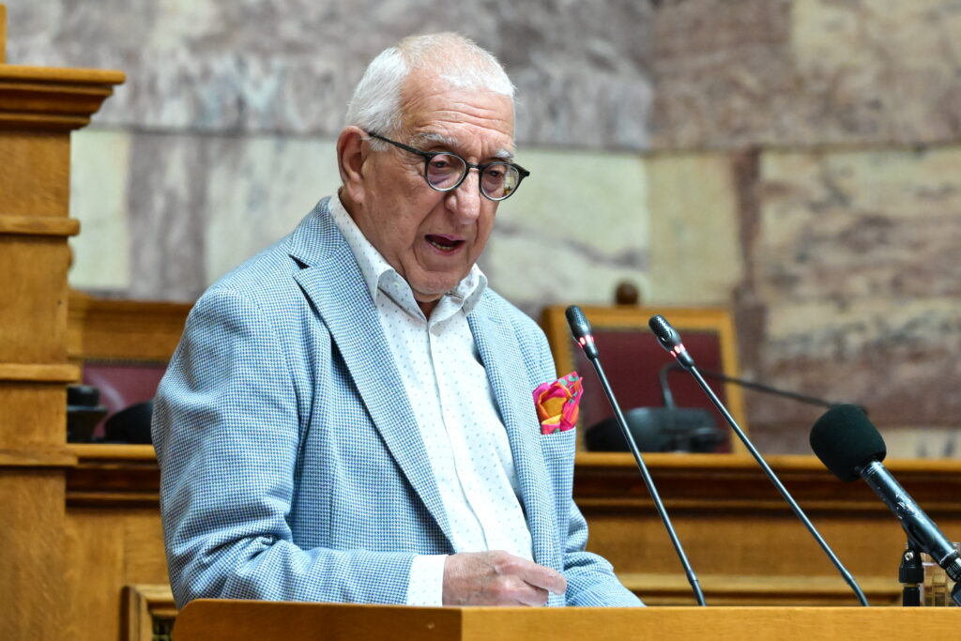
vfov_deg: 6.9
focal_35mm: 200
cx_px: 480
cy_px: 320
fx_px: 5339
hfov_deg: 10.3
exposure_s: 1/400
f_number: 4.5
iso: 8000
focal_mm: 200
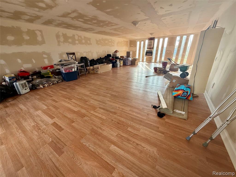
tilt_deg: -21.8
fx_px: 95
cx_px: 118
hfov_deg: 102.1
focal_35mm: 14
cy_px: 88
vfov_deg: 85.7
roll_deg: +0.0
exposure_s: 1/99
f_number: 2.2
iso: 100
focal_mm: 2.22
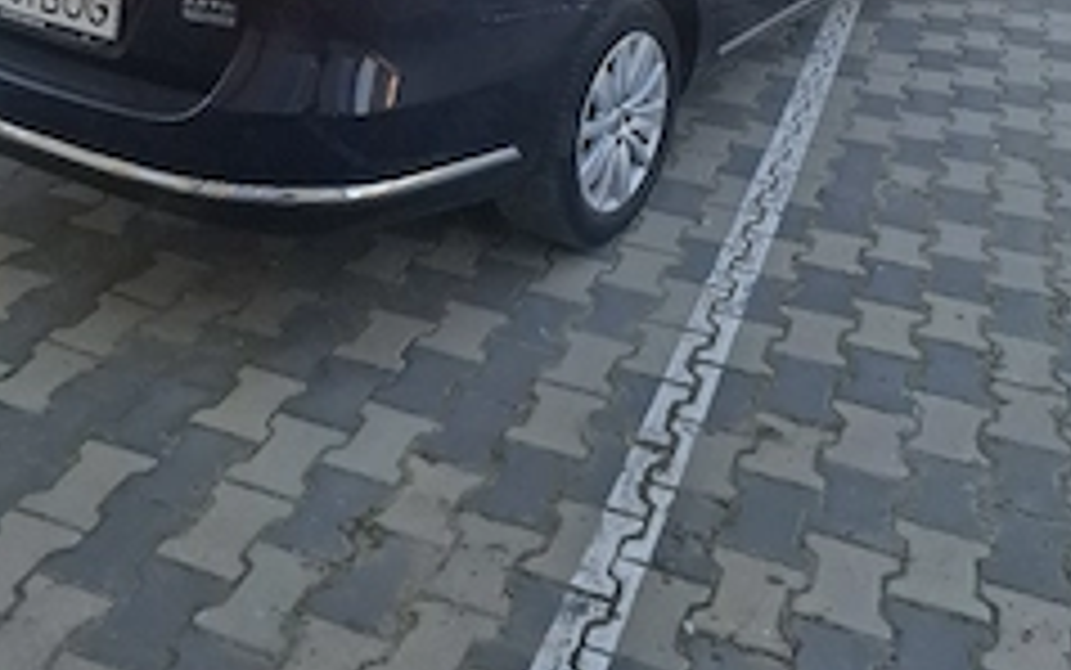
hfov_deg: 48.2
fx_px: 1197
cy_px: -18
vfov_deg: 29.0
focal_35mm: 41
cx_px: 504
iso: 50
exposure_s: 1/500
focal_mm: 5.54
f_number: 1.8
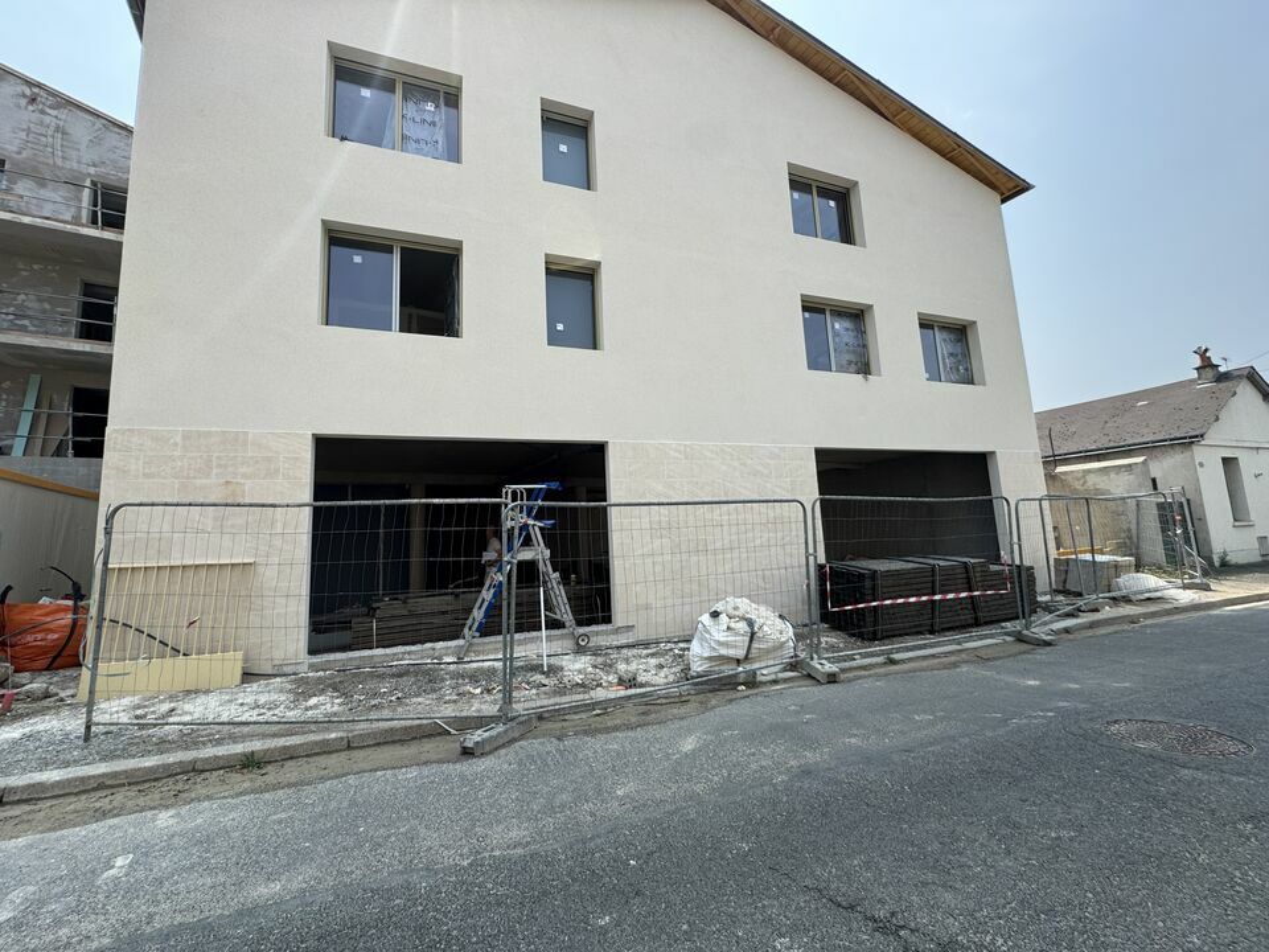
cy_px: 476
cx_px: 634
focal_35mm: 14
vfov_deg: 85.7
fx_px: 513
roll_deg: +3.3
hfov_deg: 102.1
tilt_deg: +7.5
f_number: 2.2
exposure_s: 1/858
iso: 50
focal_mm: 2.22
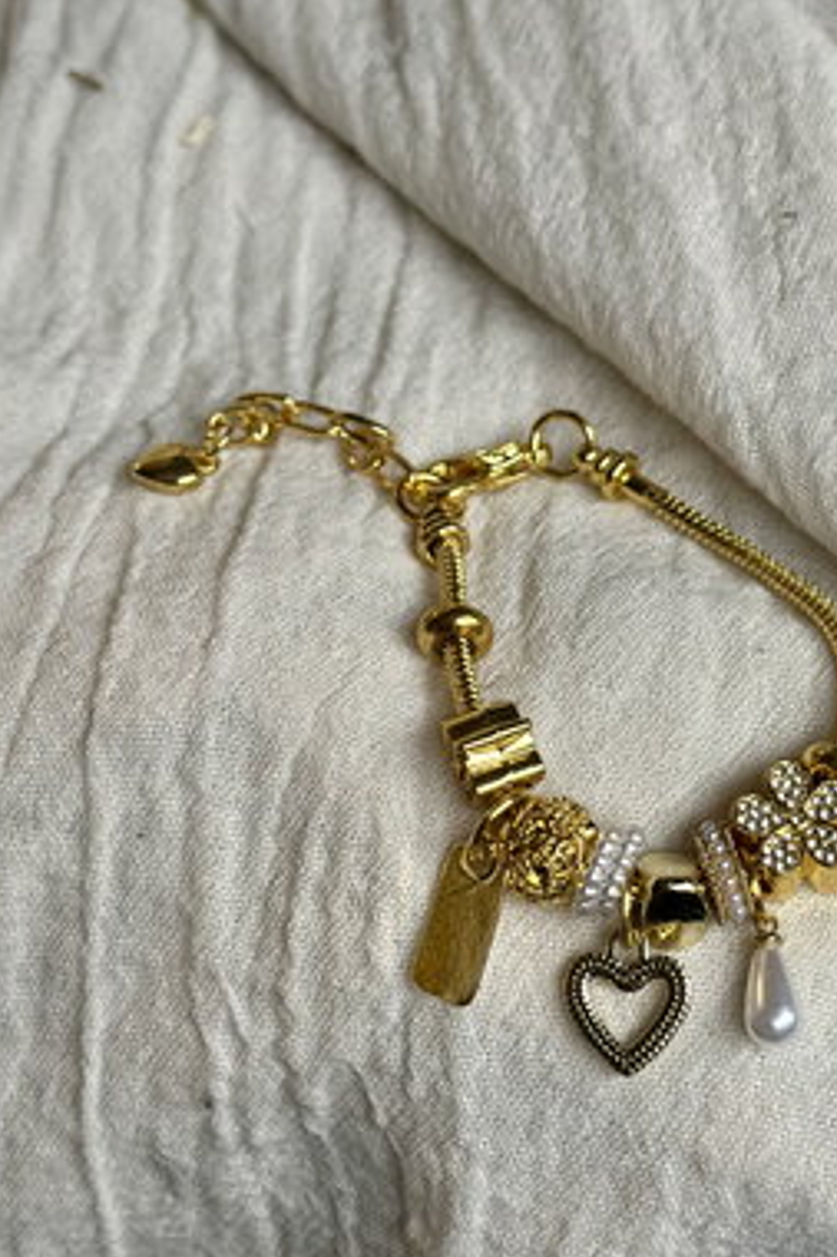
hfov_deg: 19.4
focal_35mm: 70
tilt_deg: -53.1
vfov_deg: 28.8
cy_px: 690
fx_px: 2443
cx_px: 572
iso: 125
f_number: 1.78
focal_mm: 6.86
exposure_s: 1/69
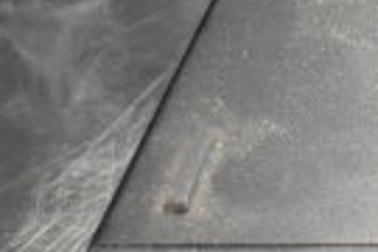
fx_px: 1428
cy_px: 127
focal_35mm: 136
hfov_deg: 13.2
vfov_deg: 10.1
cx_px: 728
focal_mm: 20
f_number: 3.5
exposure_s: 1/30
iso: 2800
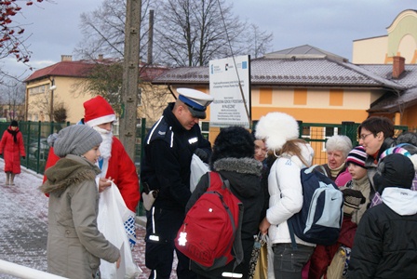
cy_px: 140
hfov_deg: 27.0
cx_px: 208
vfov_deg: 18.2
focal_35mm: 75
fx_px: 870
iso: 400
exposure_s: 1/80
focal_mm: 50
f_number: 5.6
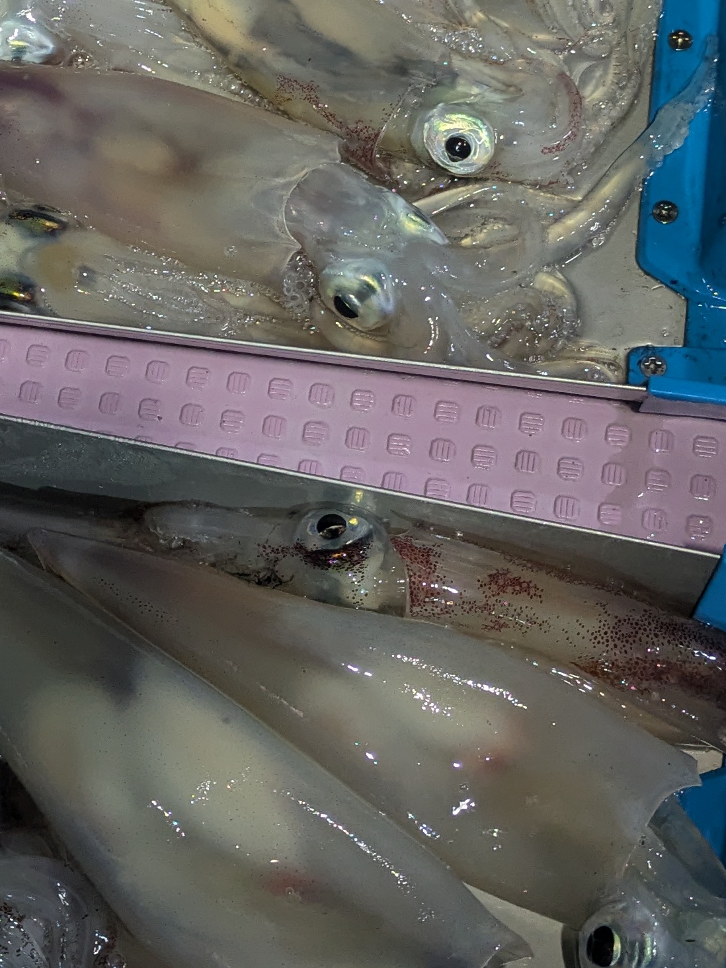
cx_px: 134
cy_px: 255
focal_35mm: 79
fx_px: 2209
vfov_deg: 24.5
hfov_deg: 18.5
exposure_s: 1/120
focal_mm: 5.43
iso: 173
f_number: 1.89
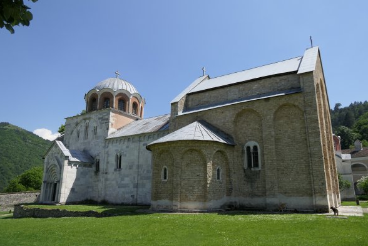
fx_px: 256
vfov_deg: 51.3
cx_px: 190
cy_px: 127
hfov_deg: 71.5
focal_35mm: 25
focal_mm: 8.8
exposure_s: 1/160
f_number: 5
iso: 125
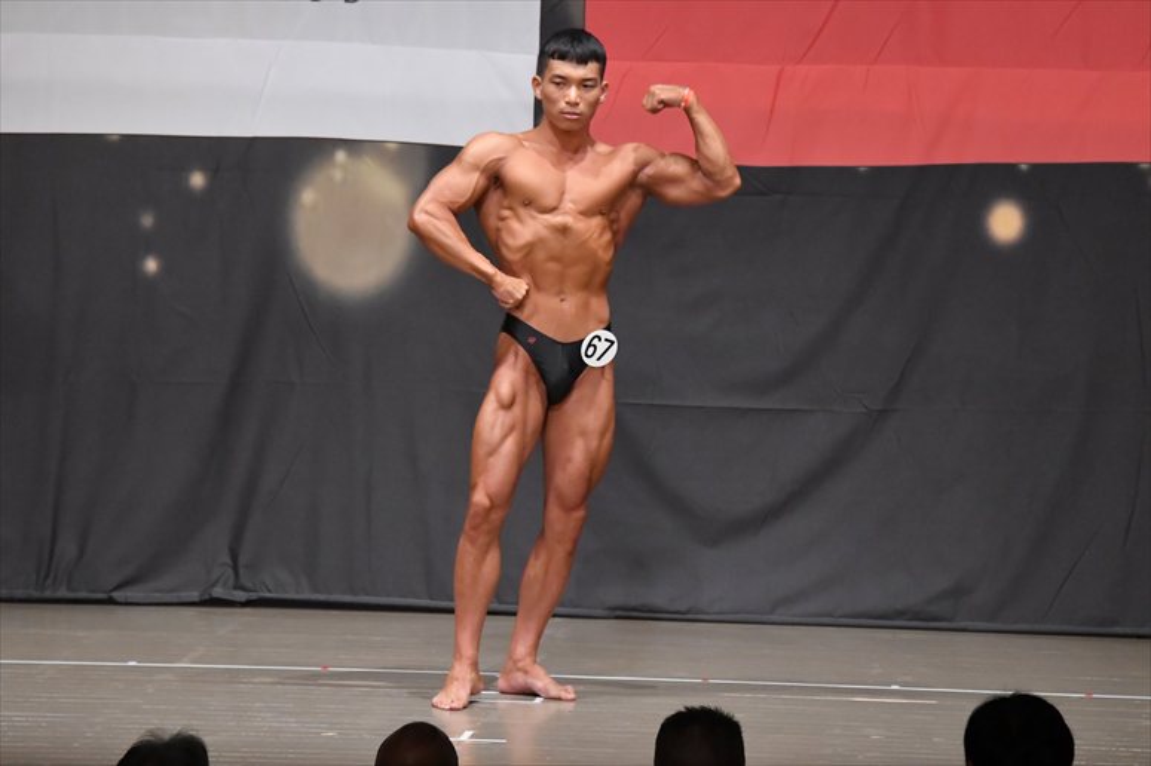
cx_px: 576
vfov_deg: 6.3
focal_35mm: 217
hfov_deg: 9.5
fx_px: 6935
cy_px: 383
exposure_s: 1/400
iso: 6400
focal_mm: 145
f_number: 5.6
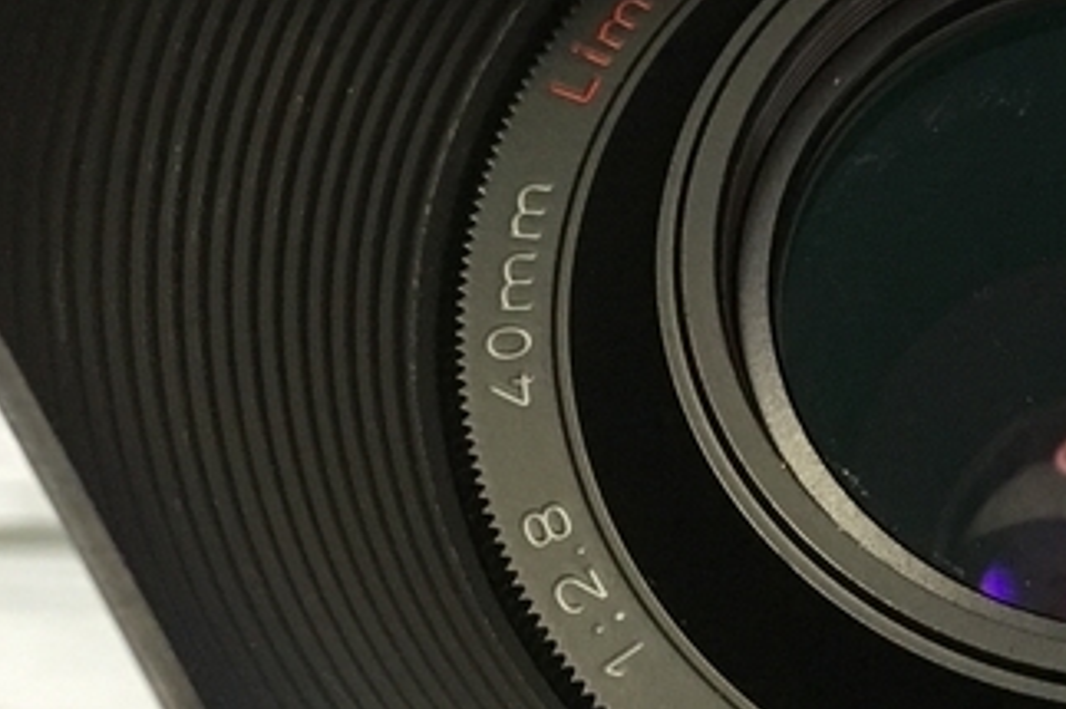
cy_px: 346
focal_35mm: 112
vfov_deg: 12.2
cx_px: 970
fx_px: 3315
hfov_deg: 18.0
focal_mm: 4.15
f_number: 2.2
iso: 125
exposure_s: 1/30
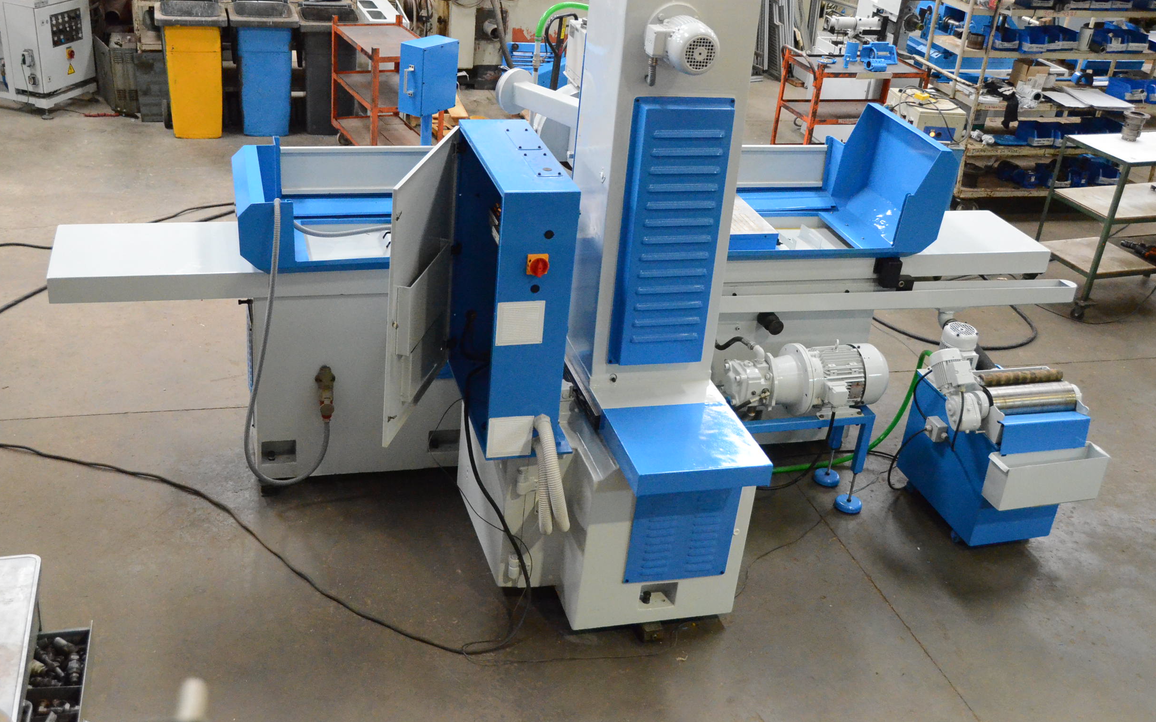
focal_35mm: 40
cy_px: 339
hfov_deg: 49.3
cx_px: 577
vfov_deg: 32.0
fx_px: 1260
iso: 6400
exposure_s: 1/400
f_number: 3.8
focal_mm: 26
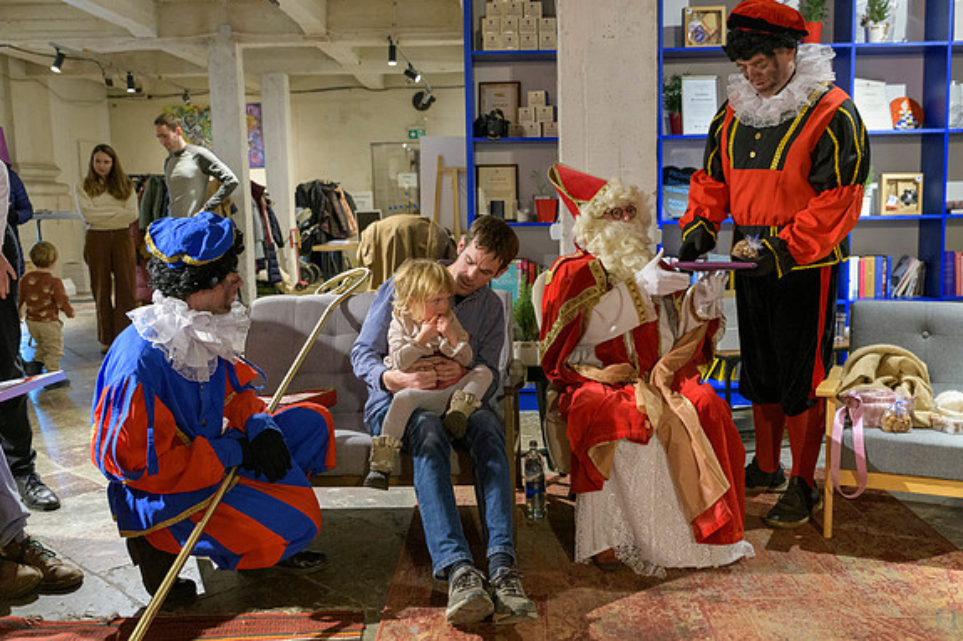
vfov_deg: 37.8
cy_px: 303
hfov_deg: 54.4
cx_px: 508
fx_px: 936
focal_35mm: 35
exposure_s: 1/60
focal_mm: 32
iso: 3200
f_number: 4
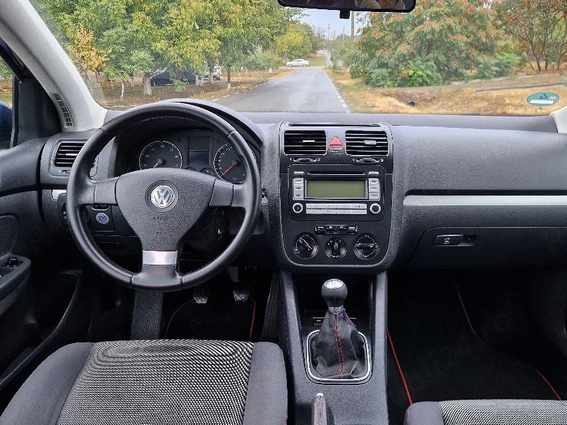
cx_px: 311
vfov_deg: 51.3
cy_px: 198
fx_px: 442
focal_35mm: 27
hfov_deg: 65.2
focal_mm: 5.4
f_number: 1.8
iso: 125
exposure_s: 1/100
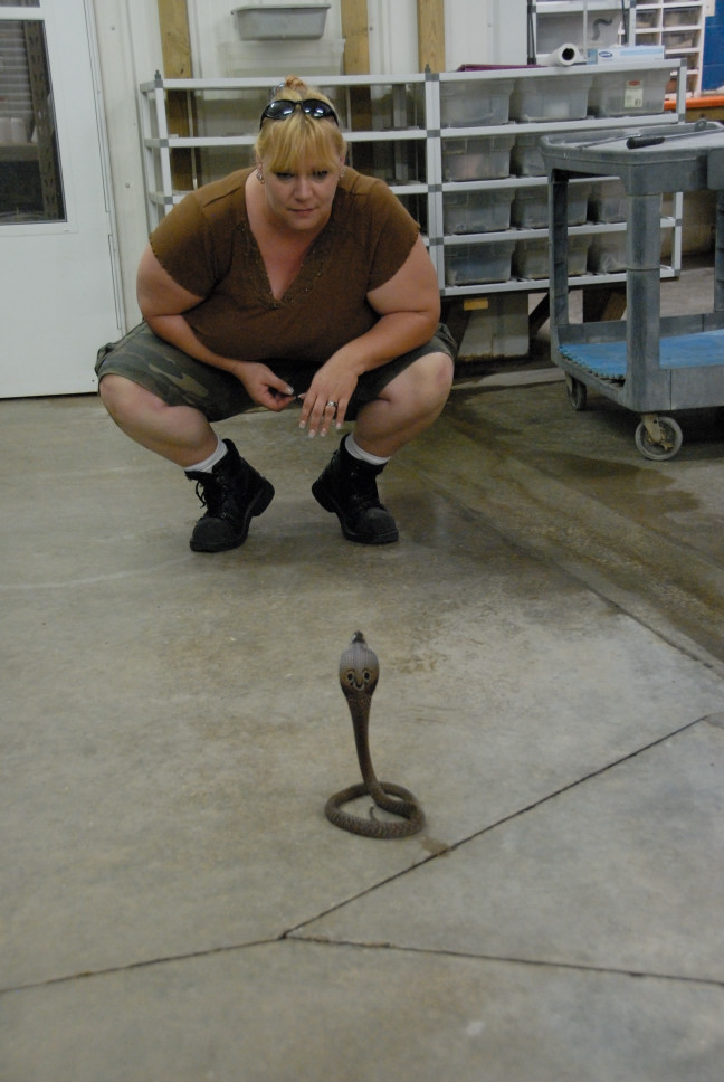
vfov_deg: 41.1
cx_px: 362
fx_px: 1444
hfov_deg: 28.2
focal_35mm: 48
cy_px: 541
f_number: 4.2
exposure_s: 1/60
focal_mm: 32
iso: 1600
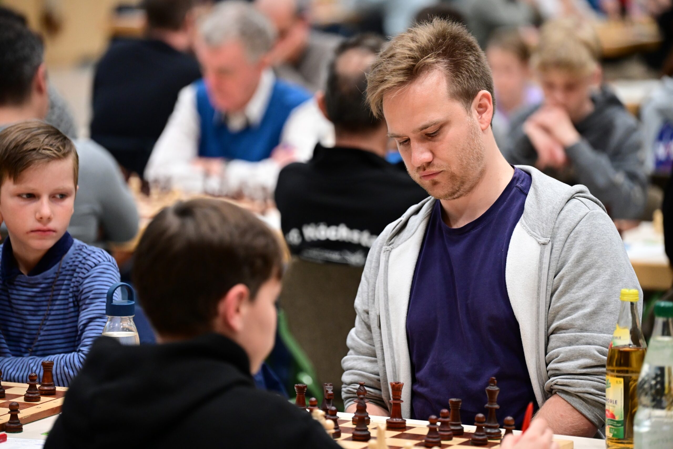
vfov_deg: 9.1
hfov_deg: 13.7
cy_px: 224
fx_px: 2804
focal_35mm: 150
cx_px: 336
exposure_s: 1/250
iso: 3200
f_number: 2.8
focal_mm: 150
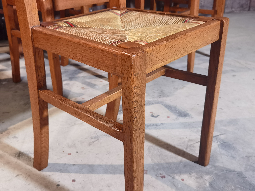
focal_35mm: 40
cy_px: 96
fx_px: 295
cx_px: 128
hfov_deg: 46.8
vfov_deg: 36.0
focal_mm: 6.71
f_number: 1.9
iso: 500
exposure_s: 1/33.3
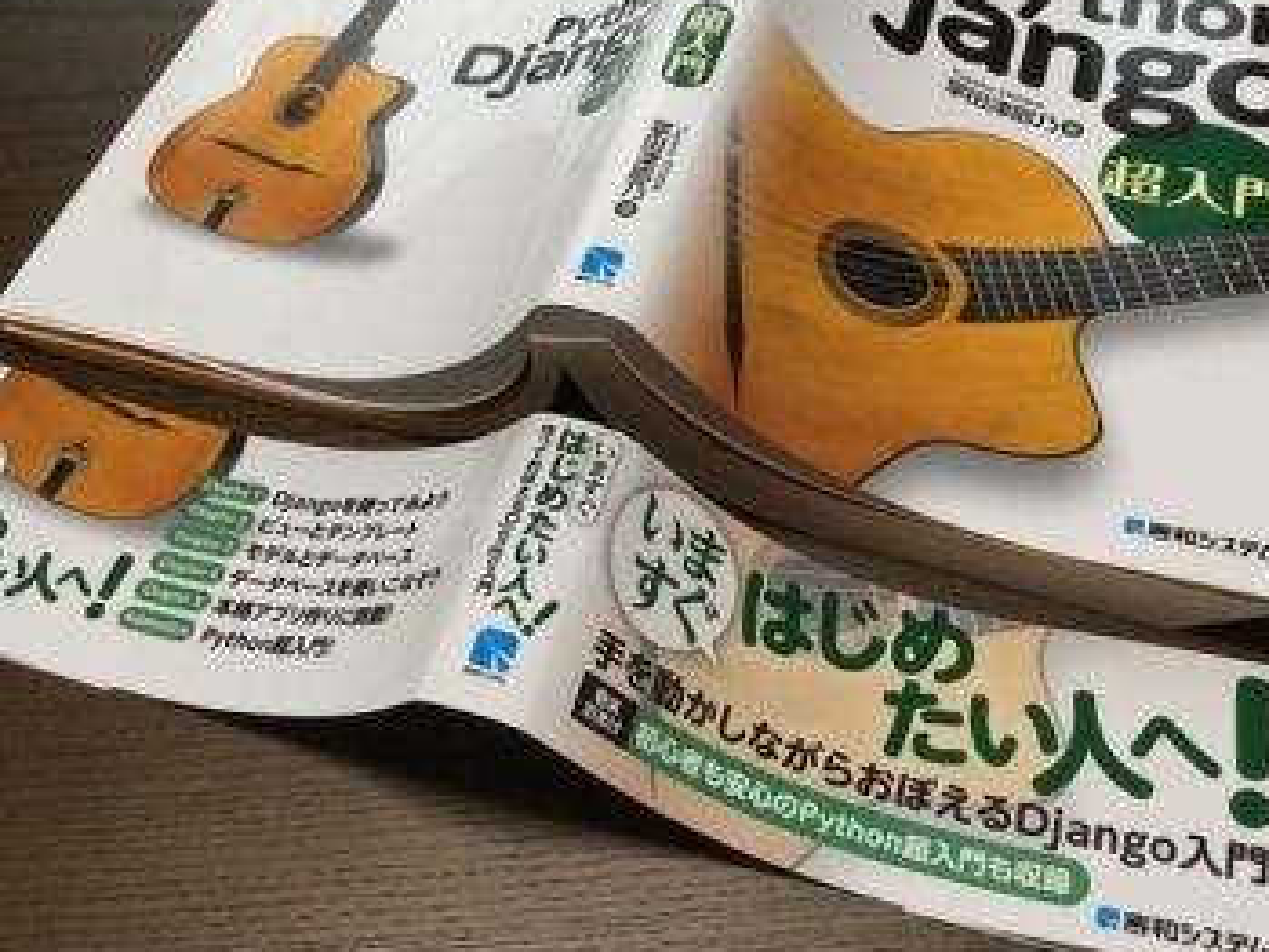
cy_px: 385
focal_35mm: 40
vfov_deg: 35.9
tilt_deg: -54.3
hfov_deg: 46.8
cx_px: 673
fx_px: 1467
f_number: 2.4
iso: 64
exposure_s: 1/30
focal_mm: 3.3
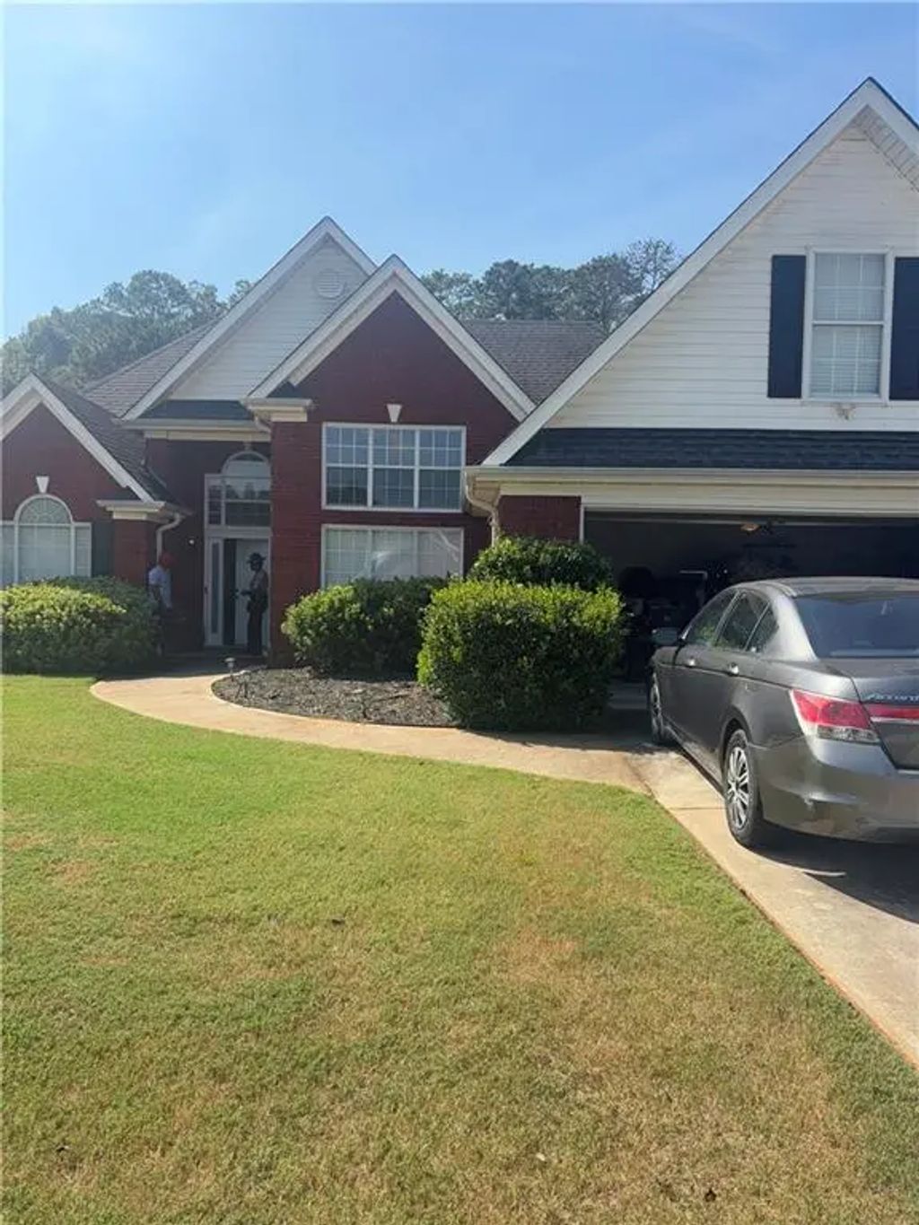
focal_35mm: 26
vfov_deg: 67.3
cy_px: 612
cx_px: 460
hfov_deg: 53.1
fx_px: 920
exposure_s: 1/2747
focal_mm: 5.96
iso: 50
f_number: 1.6
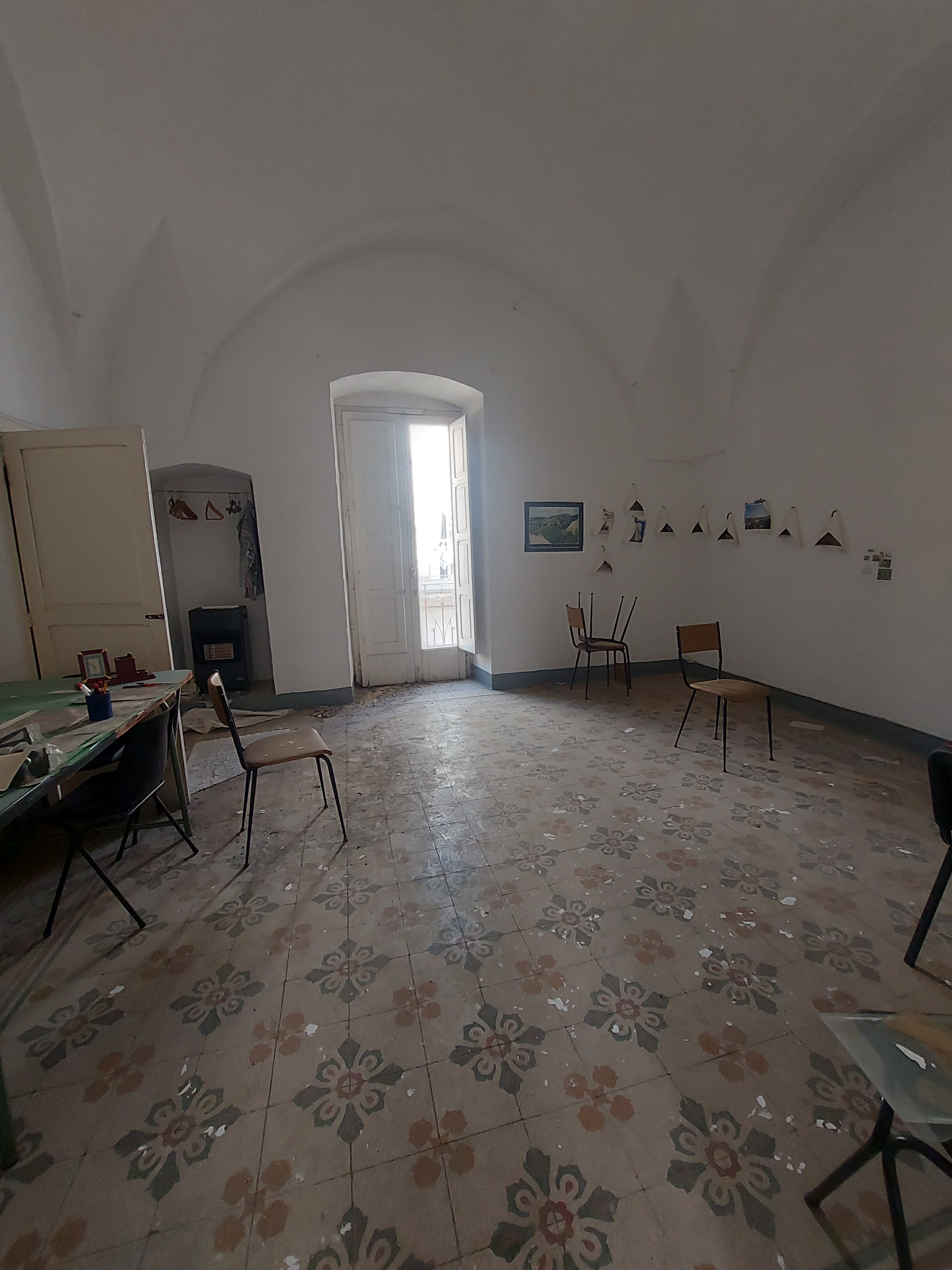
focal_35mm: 13
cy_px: 635
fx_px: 477
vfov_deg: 106.2
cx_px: 476
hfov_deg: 89.9
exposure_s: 1/50
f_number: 2.2
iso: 100
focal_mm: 1.74
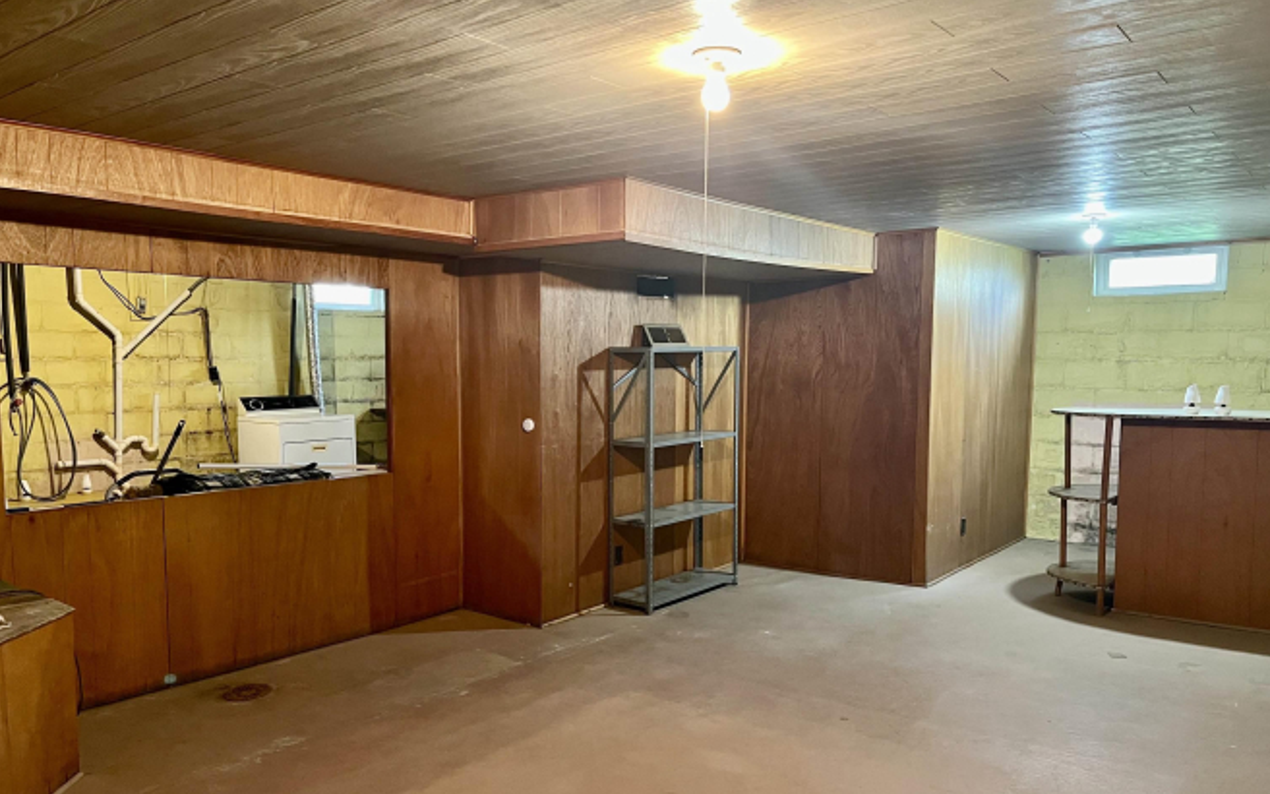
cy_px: 442
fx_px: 969
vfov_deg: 44.5
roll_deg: +0.2
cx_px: 626
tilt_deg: -5.6
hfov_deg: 66.5
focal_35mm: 28
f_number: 1.5
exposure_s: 1/40
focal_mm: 5.7
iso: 500
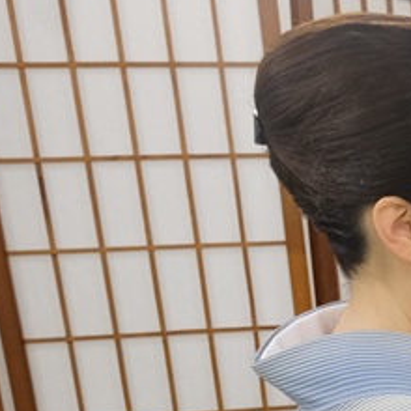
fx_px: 1075
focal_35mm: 80
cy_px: 501
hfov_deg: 18.8
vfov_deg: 20.2
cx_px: 633
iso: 2000
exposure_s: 1/100
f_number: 5.6
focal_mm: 15.2
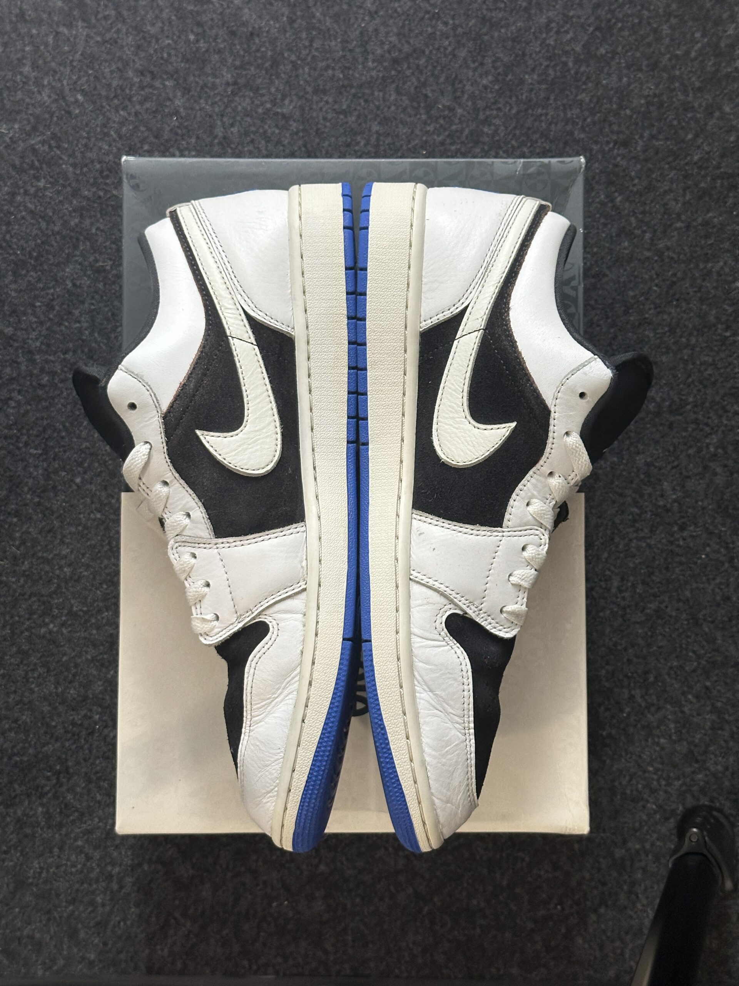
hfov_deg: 30.3
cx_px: 370
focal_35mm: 48
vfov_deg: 39.7
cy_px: 493
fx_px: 1366
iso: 200
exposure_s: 1/50
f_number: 1.78
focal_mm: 6.86
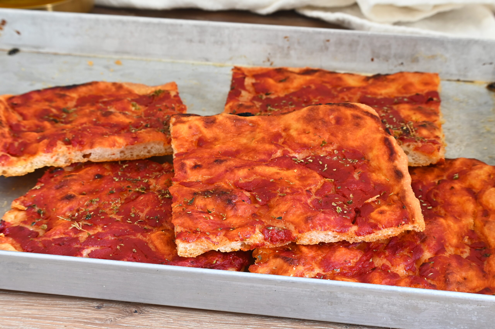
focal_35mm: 82
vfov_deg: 16.6
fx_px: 1127
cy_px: 164
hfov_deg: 24.8
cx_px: 248
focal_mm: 55
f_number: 11
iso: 200
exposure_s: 1
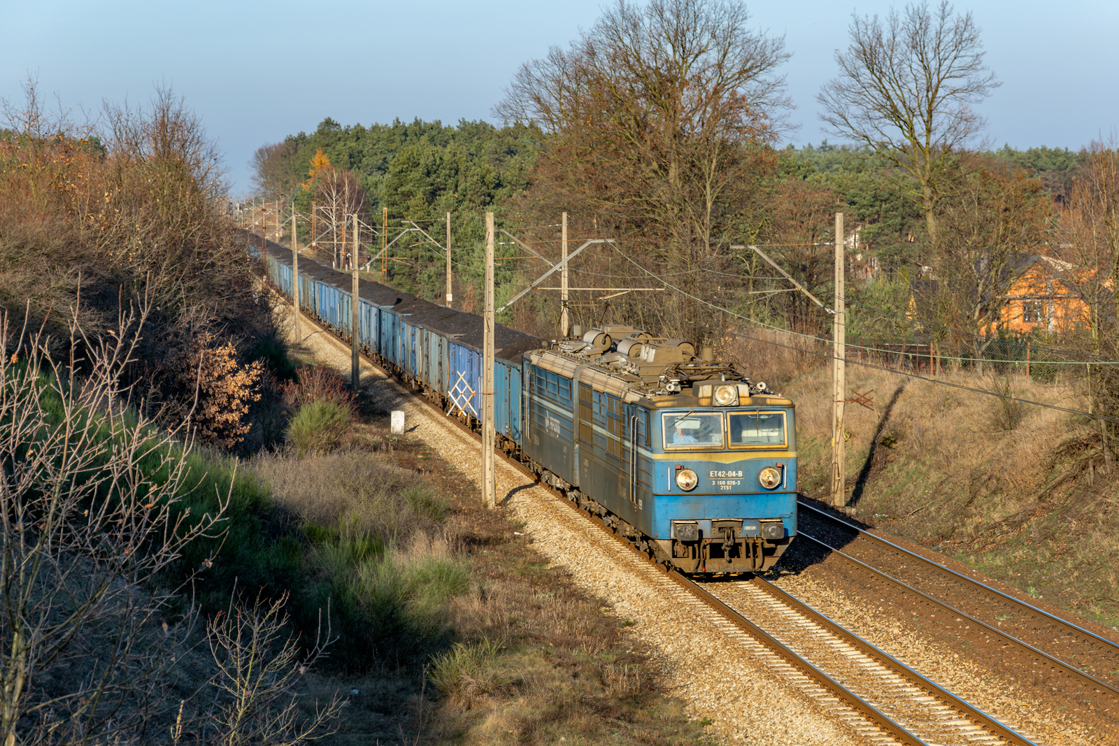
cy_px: 373
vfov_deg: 12.2
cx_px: 560
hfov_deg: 18.2
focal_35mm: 112
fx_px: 3497
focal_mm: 75
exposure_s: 1/250
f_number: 7.1
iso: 160
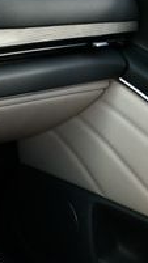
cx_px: -268
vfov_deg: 17.8
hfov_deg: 8.7
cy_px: 177
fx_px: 838
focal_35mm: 120
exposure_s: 1/250
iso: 400
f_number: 4.5
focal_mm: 18
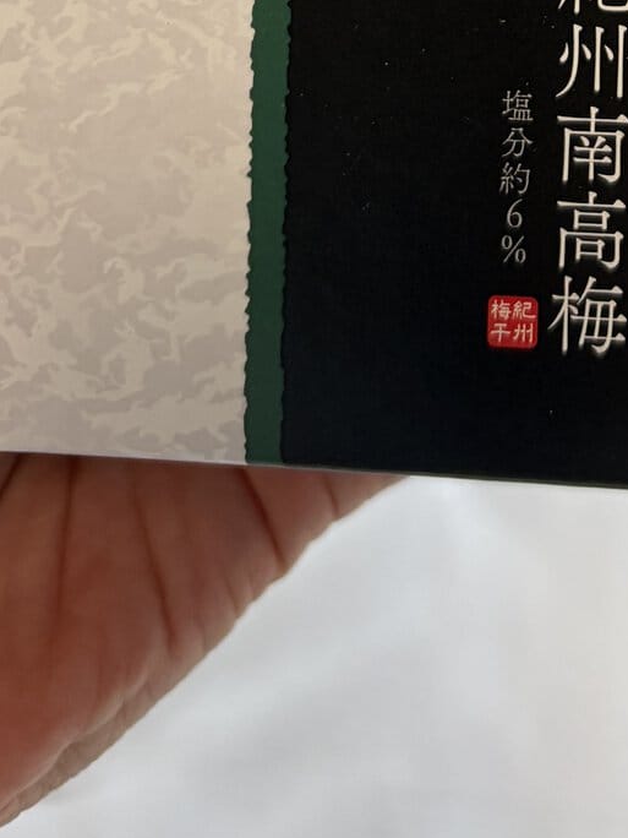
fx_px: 1766
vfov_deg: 23.2
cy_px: -295
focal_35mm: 73
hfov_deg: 19.3
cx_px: 704
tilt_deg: -47.3
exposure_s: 1/60
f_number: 1.6
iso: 160
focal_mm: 5.96
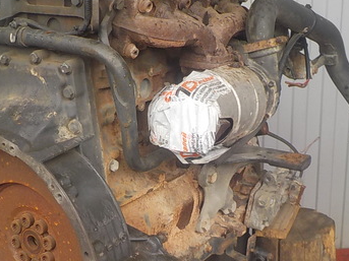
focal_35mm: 56
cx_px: 152
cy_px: 155
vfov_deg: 26.0
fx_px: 564
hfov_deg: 34.3
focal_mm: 4.1
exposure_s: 1/30
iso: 140
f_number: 3.3
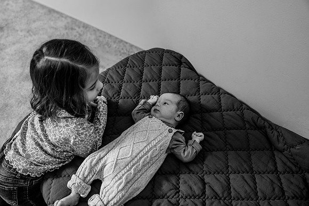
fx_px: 249
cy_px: 103
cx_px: 154
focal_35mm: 29
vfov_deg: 45.0
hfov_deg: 63.6
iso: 500
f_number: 2.8
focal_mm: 29
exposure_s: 1/250
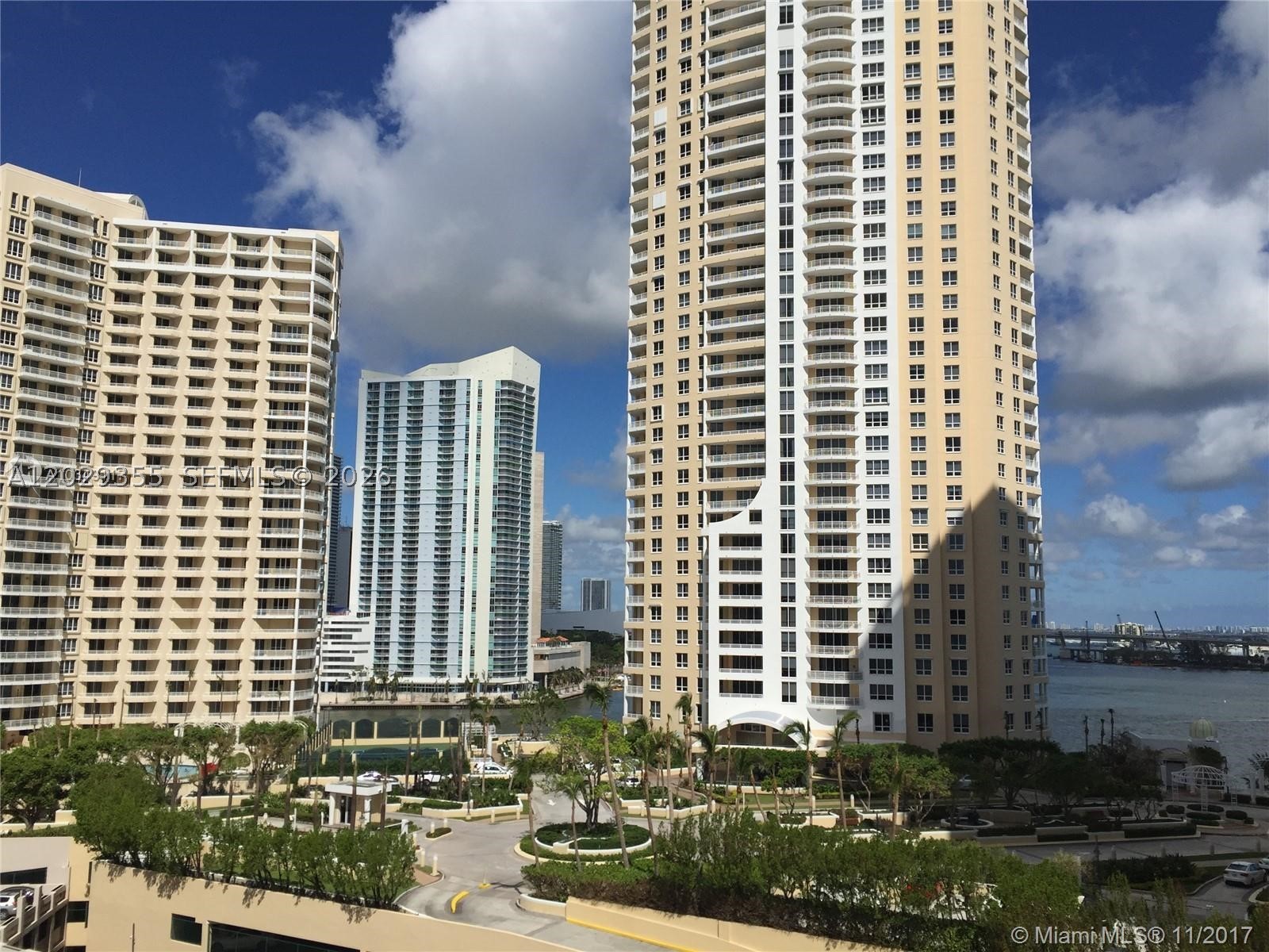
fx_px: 1063
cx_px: 634
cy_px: 476
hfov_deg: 61.7
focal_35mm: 29
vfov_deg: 48.2
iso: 32
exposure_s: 1/5650
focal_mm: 4.15
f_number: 2.2
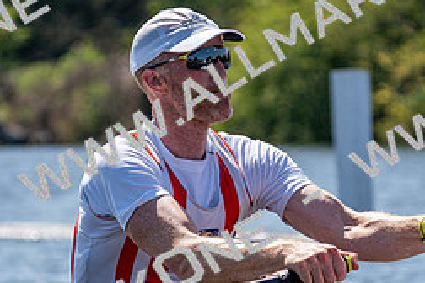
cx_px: 226
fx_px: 5442
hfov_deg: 4.5
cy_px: 206
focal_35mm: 461
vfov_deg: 3.0
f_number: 5.6
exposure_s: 1/2000
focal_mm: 200
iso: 250
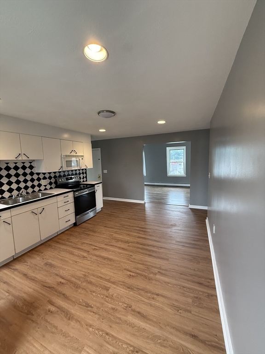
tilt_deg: -5.1
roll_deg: +1.4
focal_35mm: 14
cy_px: 177
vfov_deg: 102.1
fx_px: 143
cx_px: 132
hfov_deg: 85.7
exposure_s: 1/120
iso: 500
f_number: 2.2
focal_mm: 2.22
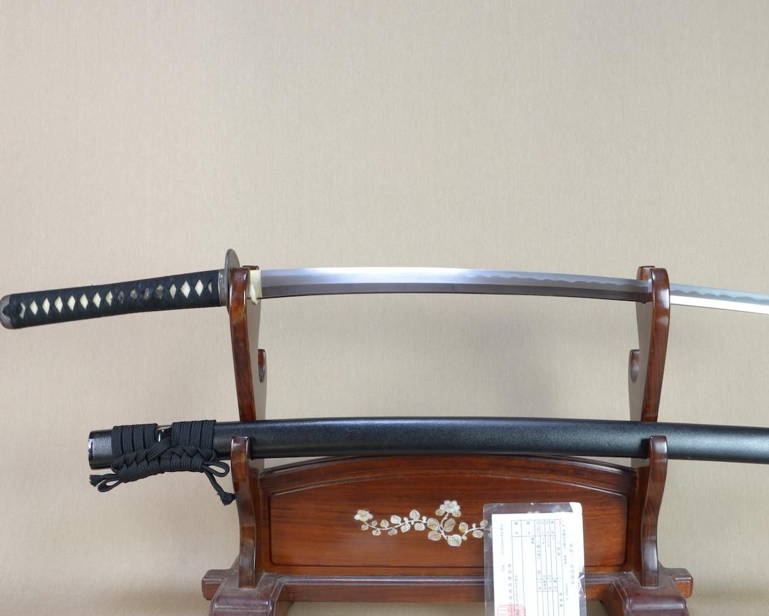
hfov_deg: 52.7
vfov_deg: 43.4
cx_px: 438
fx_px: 774
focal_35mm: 34
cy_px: 308
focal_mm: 20
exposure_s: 1/2
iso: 400
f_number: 11
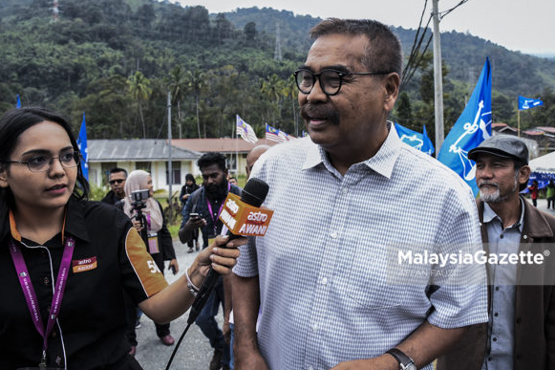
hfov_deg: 32.9
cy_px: 158
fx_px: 940
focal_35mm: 61
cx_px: 297
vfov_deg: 22.2
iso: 100
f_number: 2.8
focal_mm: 52
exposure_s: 1/400
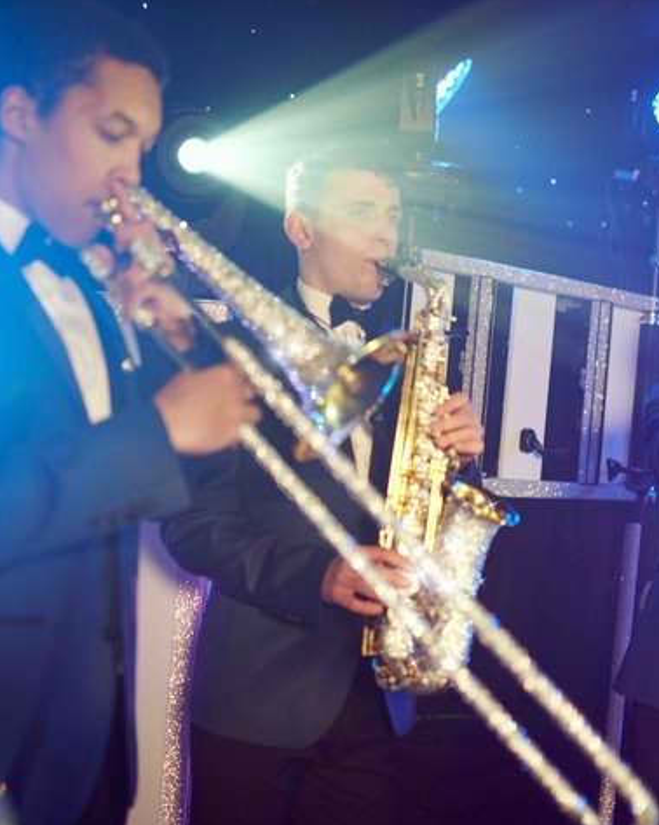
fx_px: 1220
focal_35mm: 50
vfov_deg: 37.4
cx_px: 347
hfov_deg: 30.2
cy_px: 413
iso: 1000
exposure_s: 1/125
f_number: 1.4
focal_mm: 35
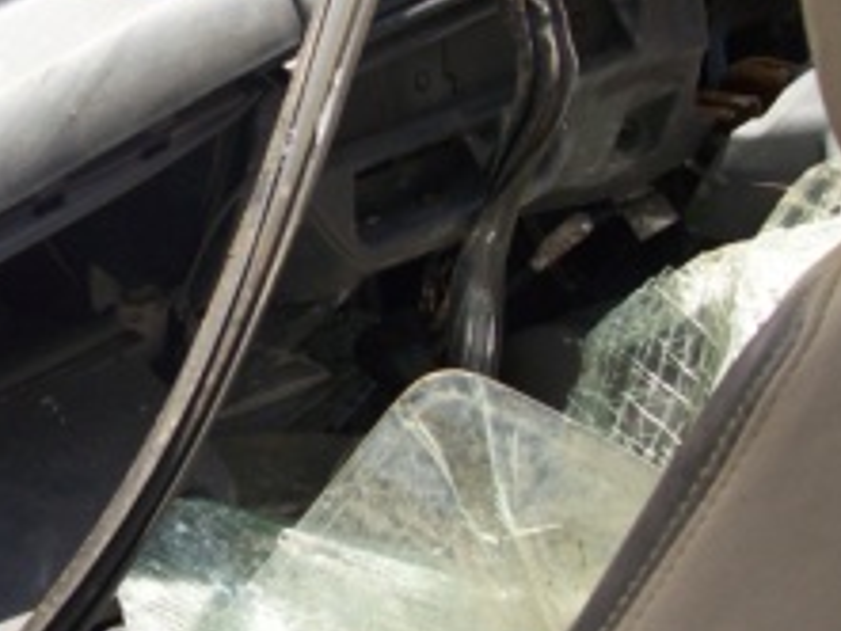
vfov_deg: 20.1
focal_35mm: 73
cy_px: 224
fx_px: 1775
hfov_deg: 26.1
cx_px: 137
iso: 80
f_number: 2.7
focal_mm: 6
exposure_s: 1/498
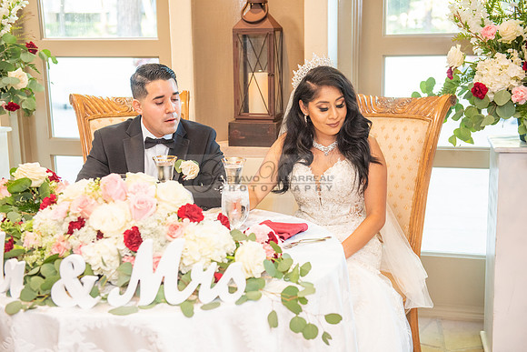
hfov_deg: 39.6
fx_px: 732
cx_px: 264
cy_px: 176
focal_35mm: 50
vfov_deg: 27.0
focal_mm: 50
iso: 1250
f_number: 3.5
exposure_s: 1/125
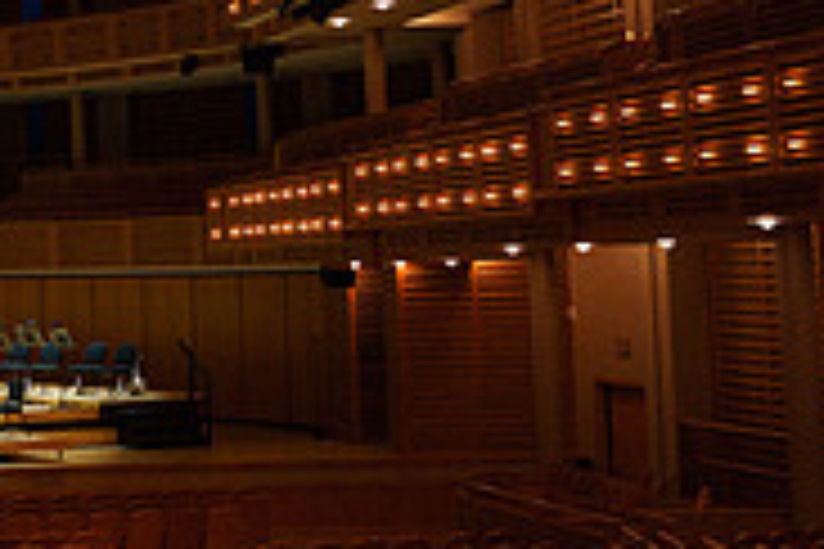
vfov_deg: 17.3
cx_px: -405
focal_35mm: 78
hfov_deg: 21.8
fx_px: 1785
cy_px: 106
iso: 2500
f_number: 5.6
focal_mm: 24
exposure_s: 1/200
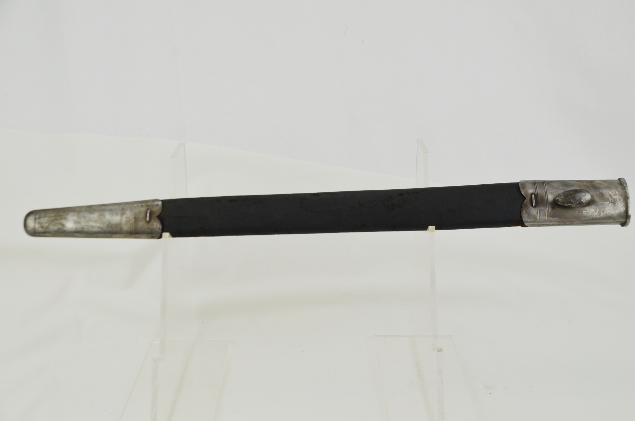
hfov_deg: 37.9
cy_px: 210
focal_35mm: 52
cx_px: 318
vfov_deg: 25.6
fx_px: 924
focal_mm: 35
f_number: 5.6
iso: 220
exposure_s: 1/125
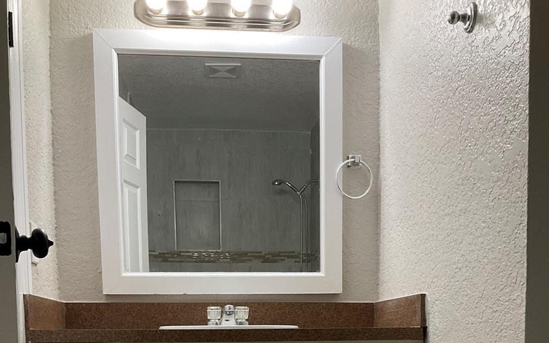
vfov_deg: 28.1
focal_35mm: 42
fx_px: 628
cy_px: 367
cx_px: 275
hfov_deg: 47.2
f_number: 1.8
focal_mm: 3
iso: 100
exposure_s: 1/60
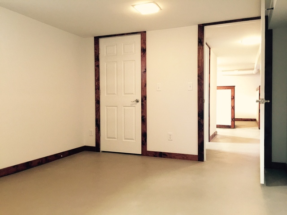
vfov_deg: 48.2
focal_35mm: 29
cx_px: 144
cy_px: 108
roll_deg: +0.0
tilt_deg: -3.0
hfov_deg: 61.7
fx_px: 240
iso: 160
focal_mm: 4.15
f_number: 2.2
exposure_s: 1/30
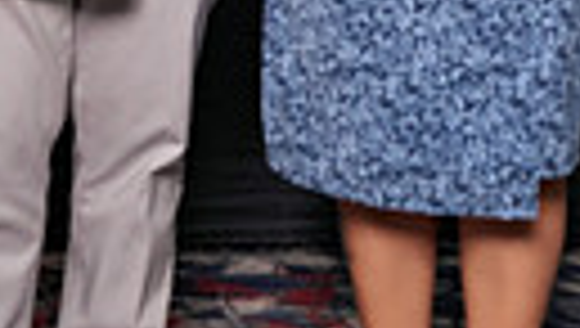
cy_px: -449
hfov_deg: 13.4
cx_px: 477
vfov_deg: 7.2
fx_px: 2446
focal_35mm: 159
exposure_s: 1/125
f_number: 8
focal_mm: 29
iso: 400
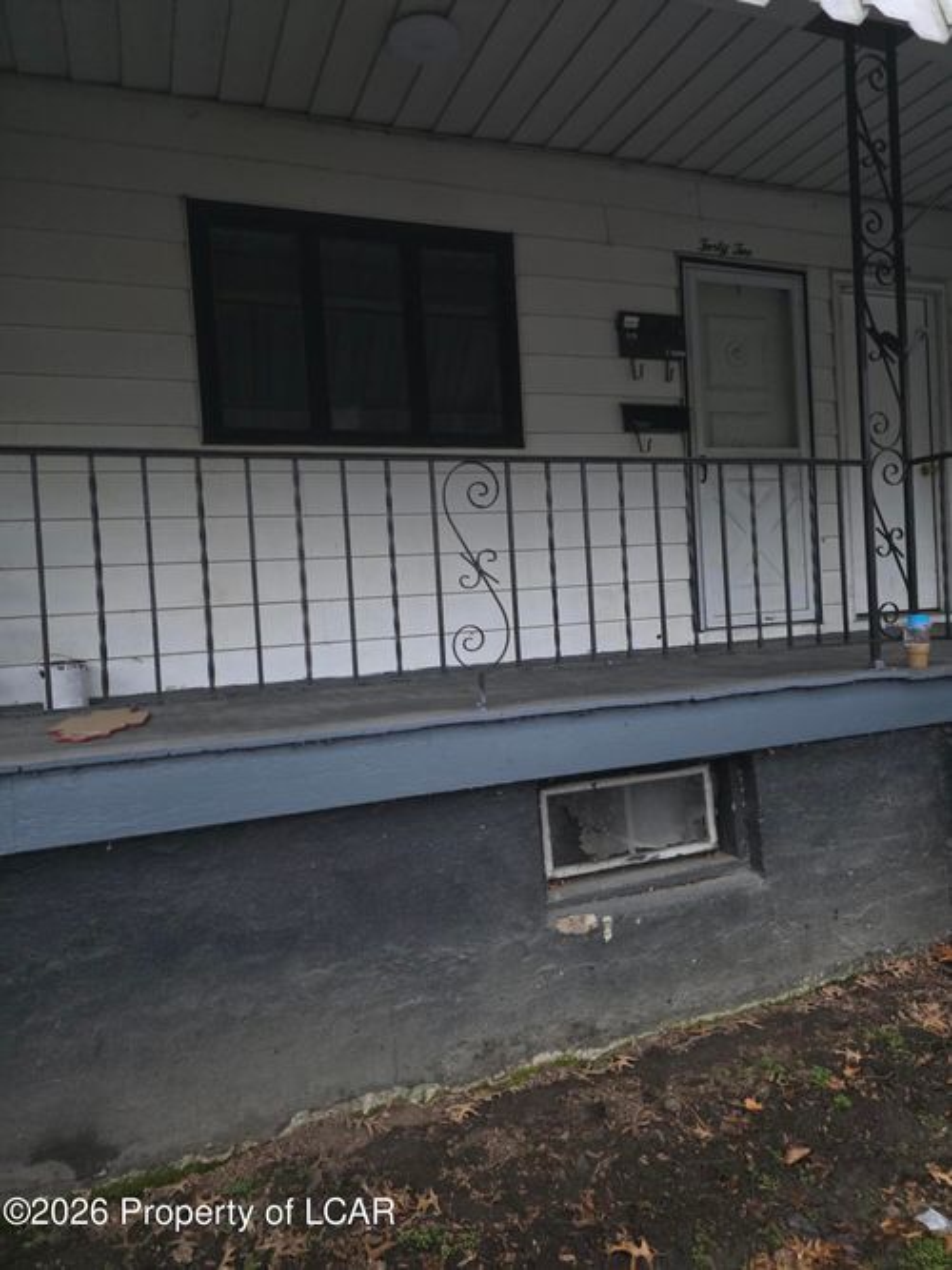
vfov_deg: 73.9
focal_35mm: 23
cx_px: 476
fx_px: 844
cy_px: 635
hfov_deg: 58.9
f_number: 1.7
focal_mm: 6.3
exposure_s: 1/40
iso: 1250
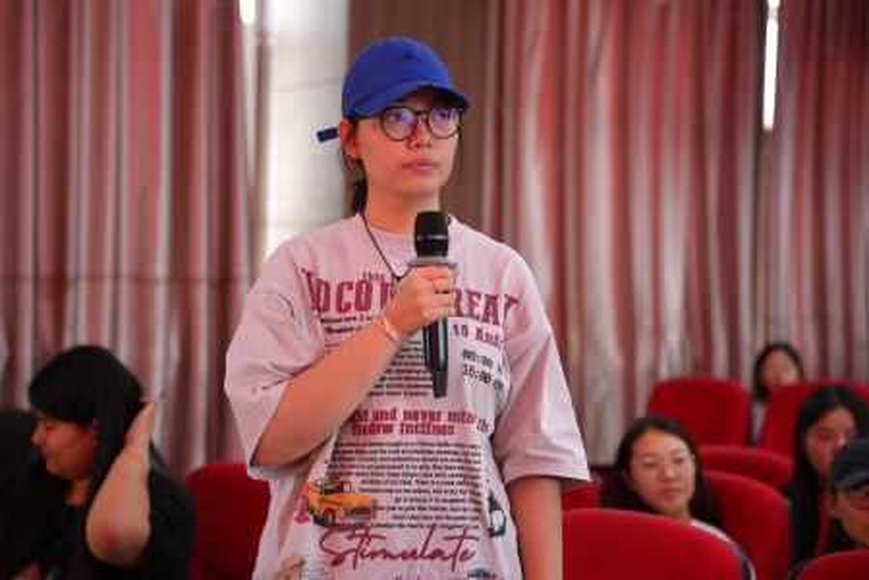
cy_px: 290
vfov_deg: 22.1
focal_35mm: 62
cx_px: 434
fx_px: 1484
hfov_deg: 32.6
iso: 2000
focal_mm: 61.5
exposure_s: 1/250
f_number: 2.8
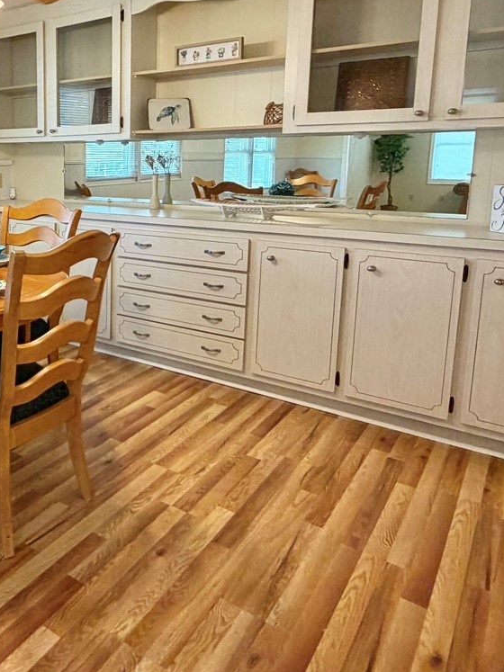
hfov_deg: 42.7
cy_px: 243
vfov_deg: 59.0
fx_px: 583
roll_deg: +0.6
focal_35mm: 30
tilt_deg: -9.7
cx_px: 45
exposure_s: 1/120
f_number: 2.2
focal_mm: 2.22
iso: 250
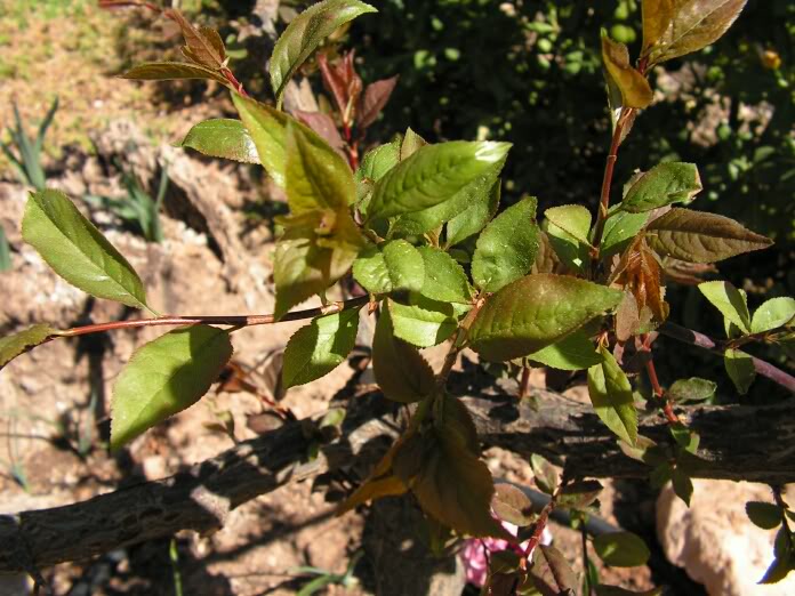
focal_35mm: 36
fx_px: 827
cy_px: 298
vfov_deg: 39.7
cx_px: 398
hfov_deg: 51.4
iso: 64
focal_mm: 6
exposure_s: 1/320
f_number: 4.8
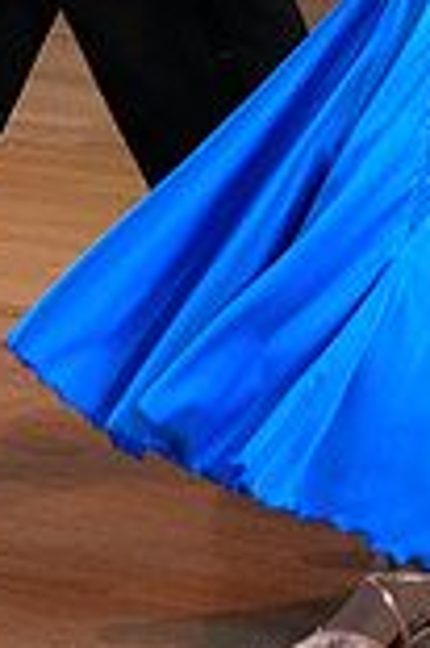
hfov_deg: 5.6
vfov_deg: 8.3
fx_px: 4381
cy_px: -263
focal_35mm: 244
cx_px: 349
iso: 5000
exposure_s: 1/200
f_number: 6.3
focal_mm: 65
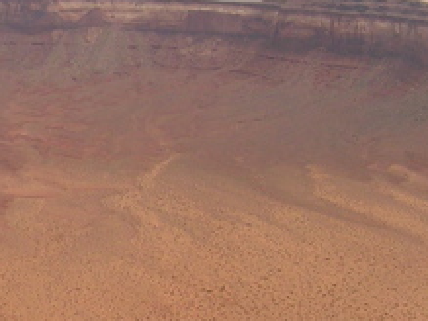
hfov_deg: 17.0
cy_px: 145
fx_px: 1372
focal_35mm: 111
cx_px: -78
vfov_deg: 13.3
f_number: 5.6
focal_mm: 5.8
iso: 50
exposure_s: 1/315
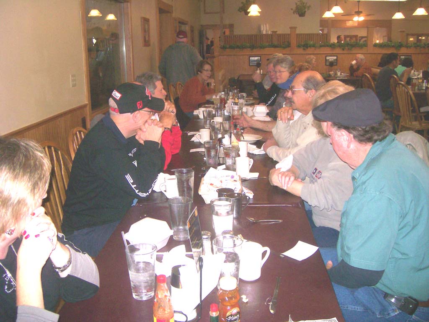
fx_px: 434
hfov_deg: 52.6
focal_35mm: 35
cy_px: 161
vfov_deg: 40.7
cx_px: 214
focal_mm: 5.8
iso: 200
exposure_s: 1/64
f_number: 2.8
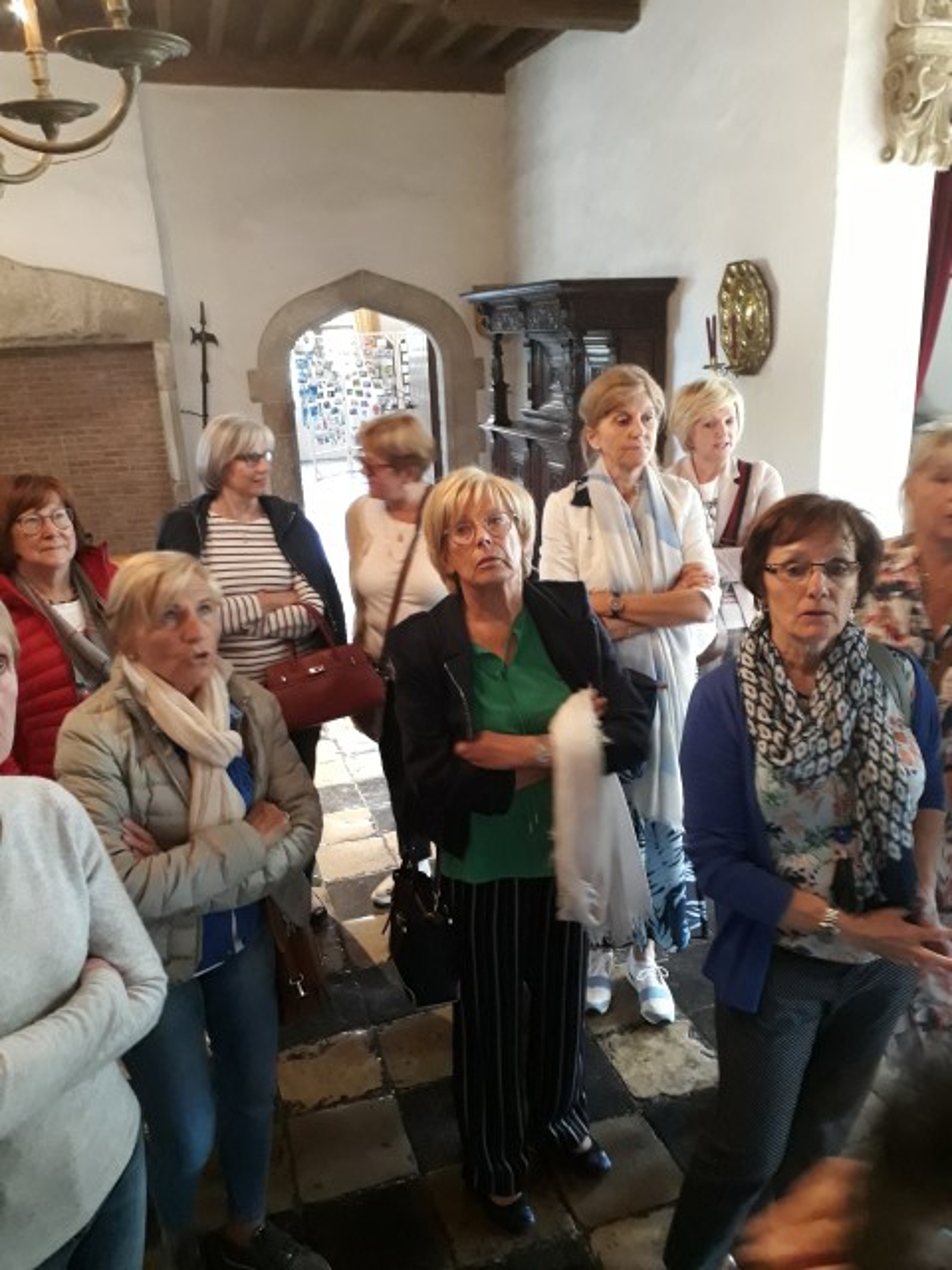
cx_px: 476
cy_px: 635
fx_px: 990
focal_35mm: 27
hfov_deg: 51.4
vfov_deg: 65.3
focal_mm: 3.6
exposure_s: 1/17
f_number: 1.9
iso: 400
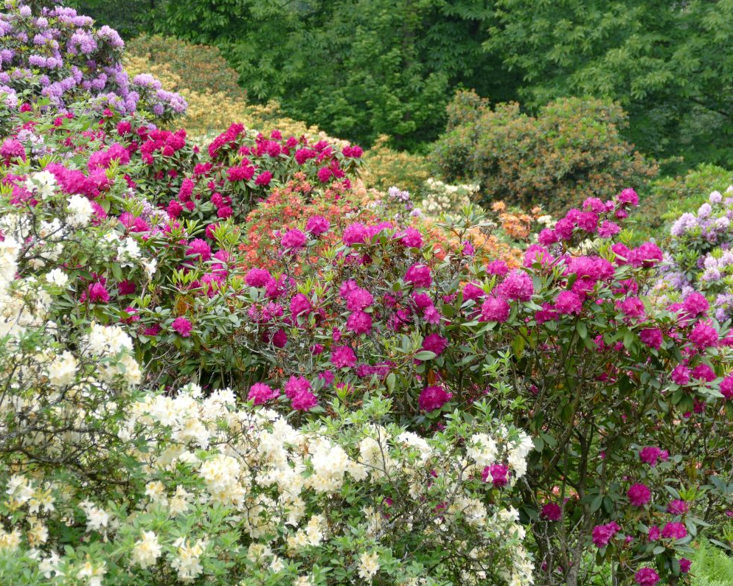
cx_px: 352
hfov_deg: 16.2
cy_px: 294
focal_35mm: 119
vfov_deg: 13.0
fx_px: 2581
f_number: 3.9
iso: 125
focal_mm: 38.48
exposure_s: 1/200
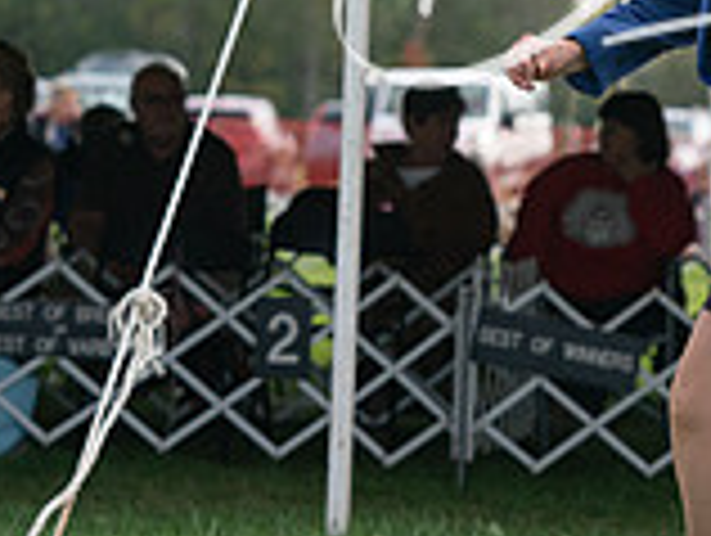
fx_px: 5945
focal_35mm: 289
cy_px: 153
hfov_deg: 6.8
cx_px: 882
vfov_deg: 5.2
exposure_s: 1/2000
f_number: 3.5
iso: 400
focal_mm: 82
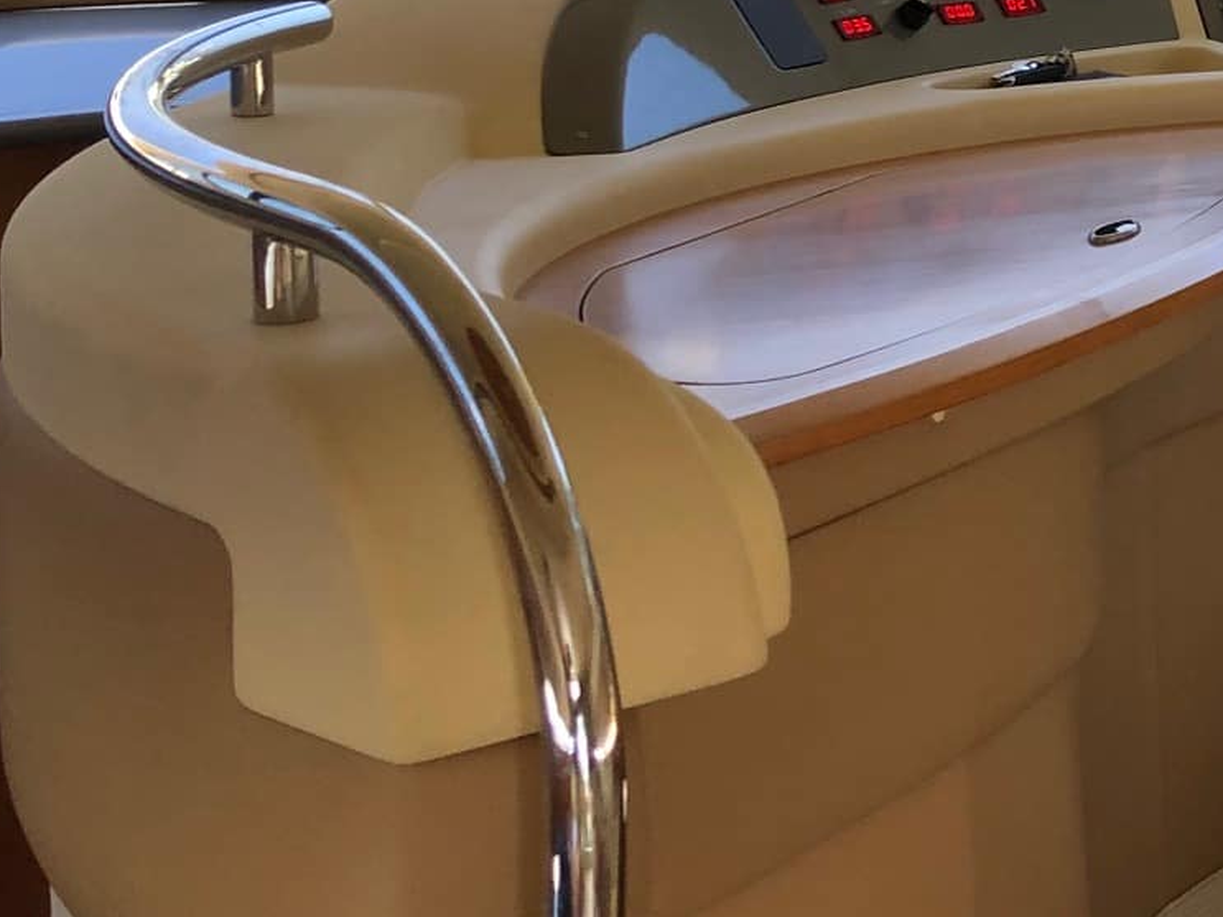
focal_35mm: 76
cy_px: -35
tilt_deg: -6.0
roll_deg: -1.1
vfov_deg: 18.8
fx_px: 2685
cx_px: 1607
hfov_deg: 22.8
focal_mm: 3.99
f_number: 1.8
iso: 20
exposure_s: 1/30
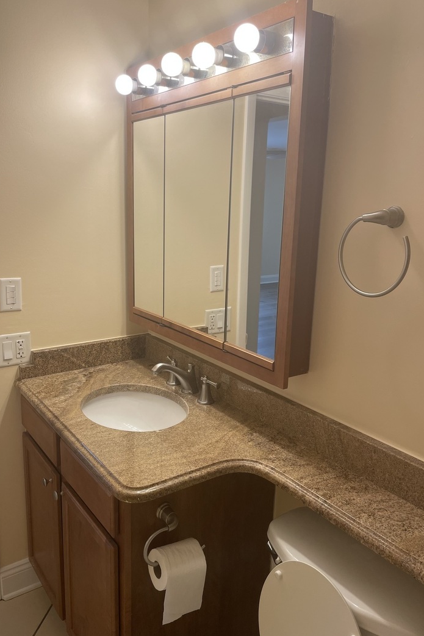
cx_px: 199
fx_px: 495
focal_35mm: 28
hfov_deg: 46.4
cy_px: 318
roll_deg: -1.6
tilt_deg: -12.5
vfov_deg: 65.5
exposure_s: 1/120
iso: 50
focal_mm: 4.2
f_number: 1.6
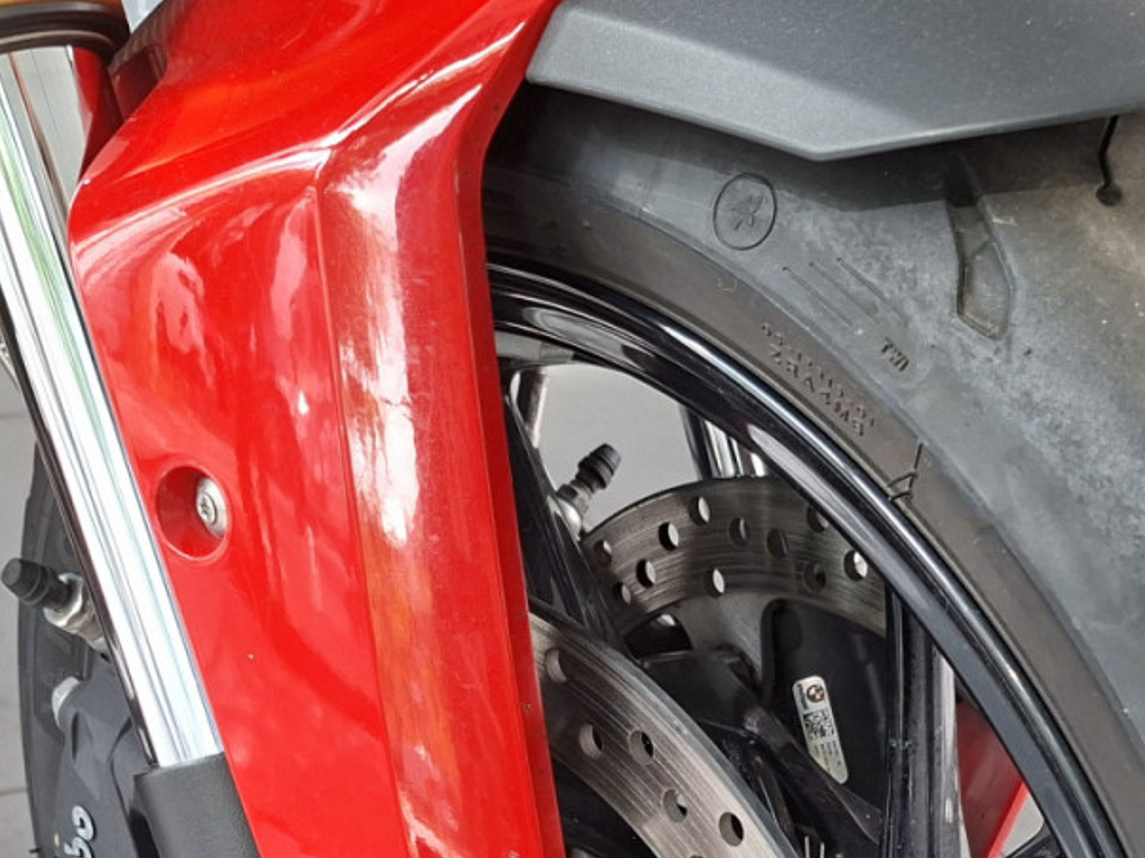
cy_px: 1048
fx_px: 2017
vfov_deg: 22.1
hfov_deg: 31.7
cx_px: 642
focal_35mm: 61
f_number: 1.8
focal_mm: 5.54
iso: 100
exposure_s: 1/120
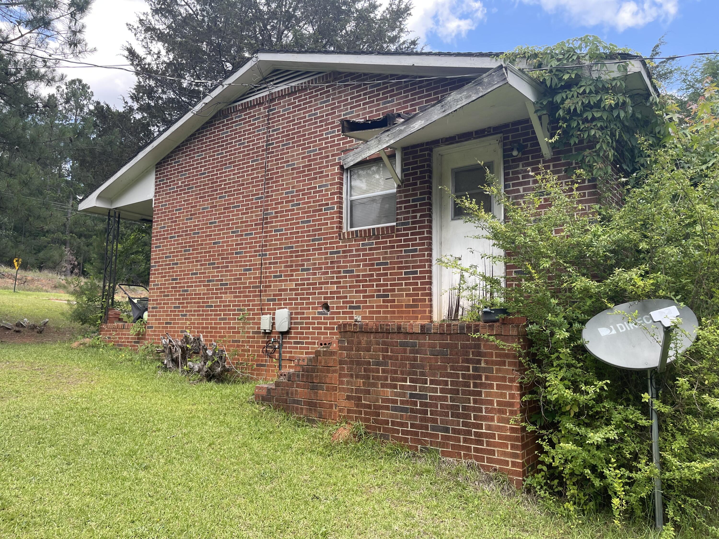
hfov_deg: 67.3
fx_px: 540
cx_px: 360
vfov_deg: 53.1
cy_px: 270
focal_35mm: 26
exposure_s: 1/584
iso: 32
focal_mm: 5.1
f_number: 1.6
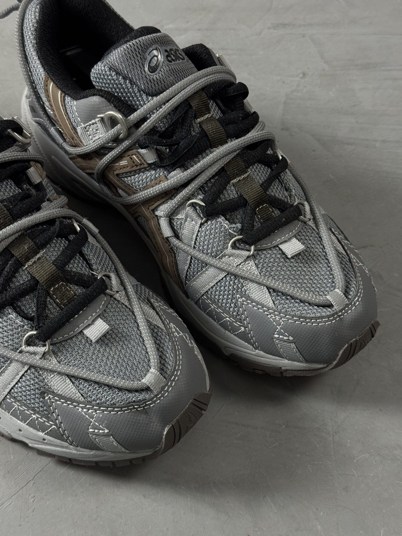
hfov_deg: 29.7
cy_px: 269
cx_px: 202
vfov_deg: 38.9
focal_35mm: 49
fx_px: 759
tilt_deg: -53.2
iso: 125
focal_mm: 6.76
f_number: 1.78
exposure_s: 1/60
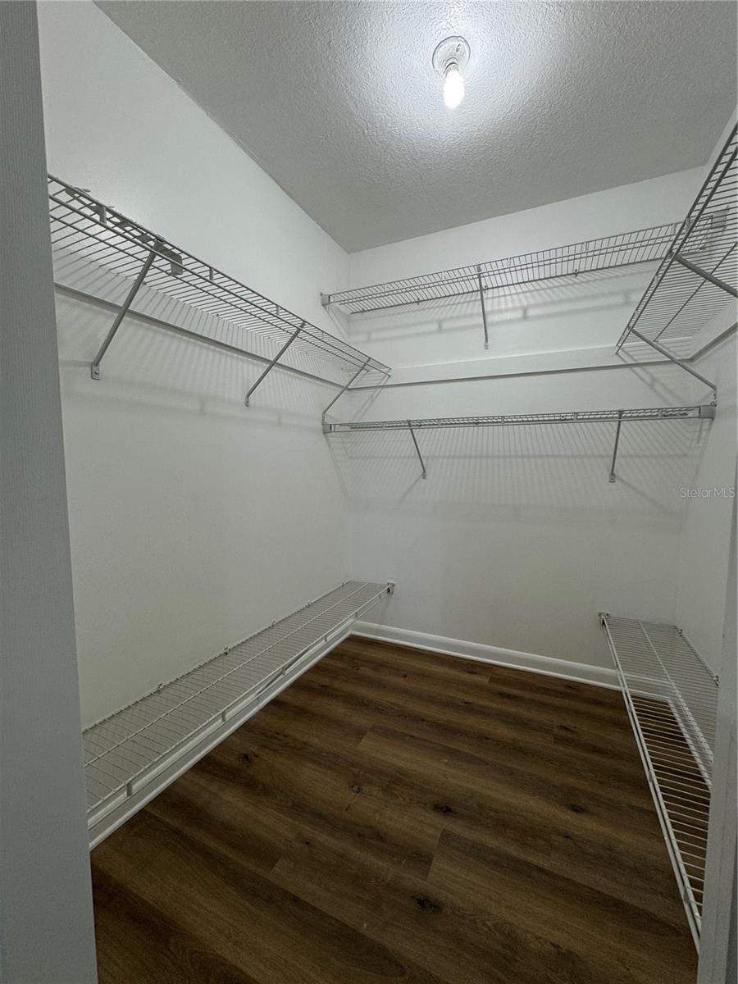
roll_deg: +0.1
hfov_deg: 85.7
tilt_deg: -3.9
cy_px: 492
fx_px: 398
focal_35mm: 14
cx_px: 369
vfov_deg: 102.1
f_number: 2.2
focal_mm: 2.22
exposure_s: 1/120
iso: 125
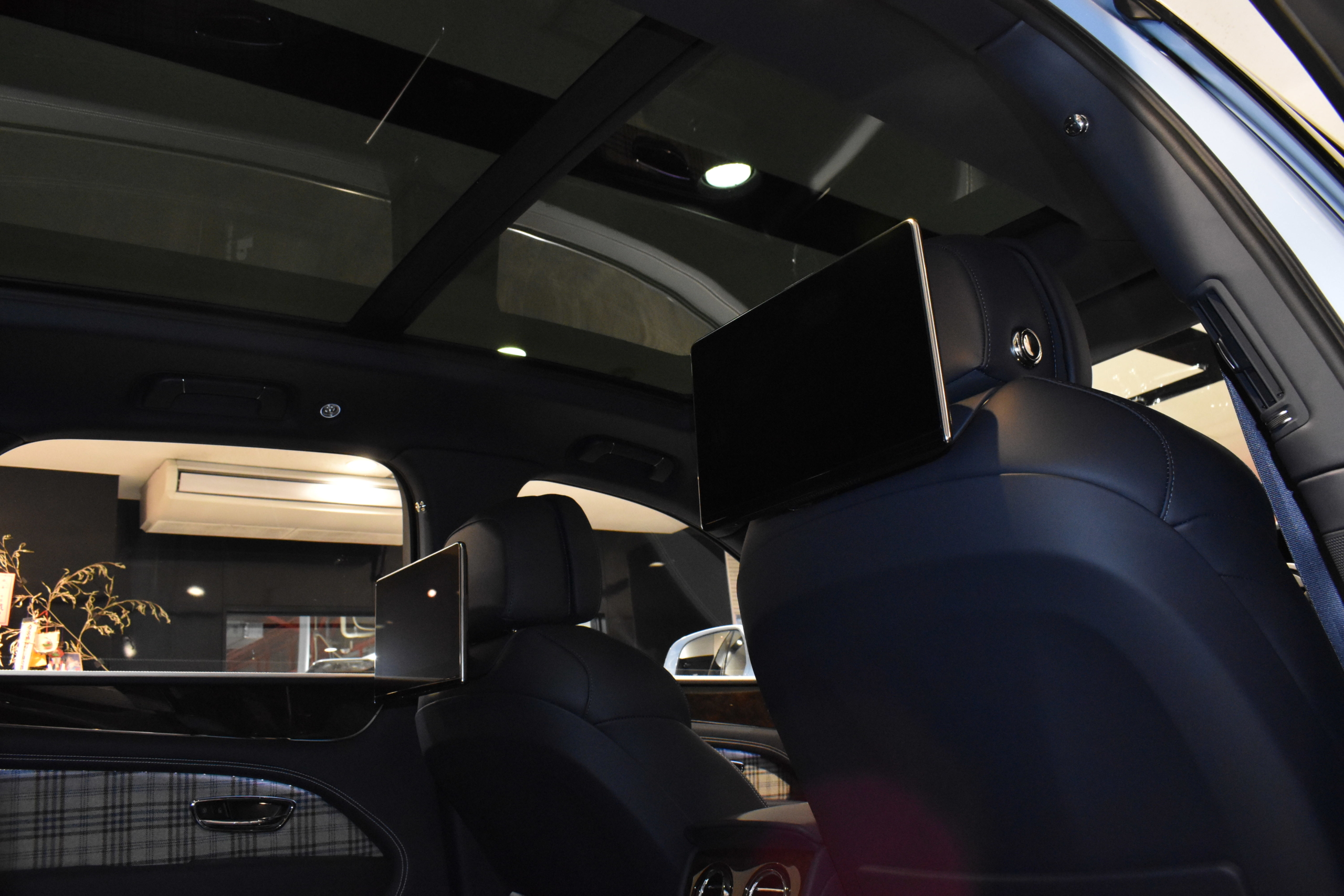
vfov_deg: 47.9
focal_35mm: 27
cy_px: 448
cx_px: 672
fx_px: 1008
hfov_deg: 67.4
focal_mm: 18
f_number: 8
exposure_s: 1/60
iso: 3600
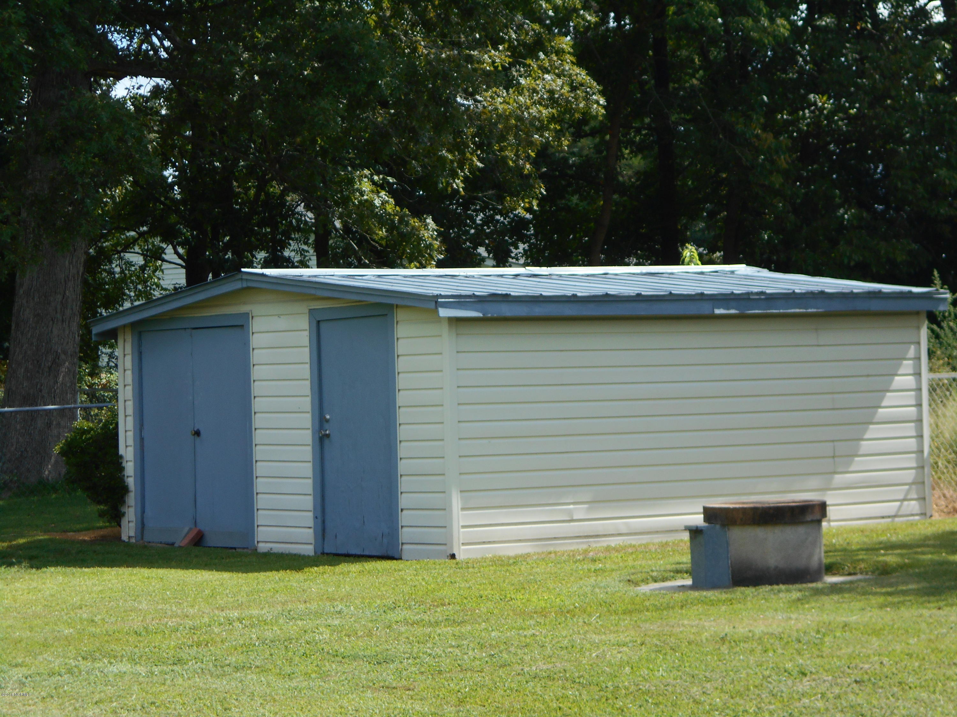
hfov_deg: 17.6
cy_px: 358
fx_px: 3096
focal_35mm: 112
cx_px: 478
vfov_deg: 13.2
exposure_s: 1/250
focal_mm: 20.1
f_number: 6
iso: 80
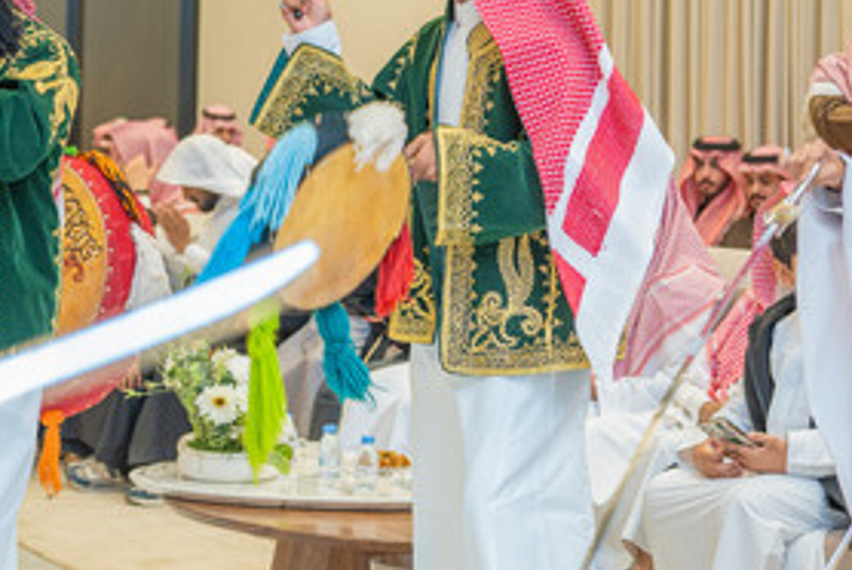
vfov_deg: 12.2
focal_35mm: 112
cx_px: 254
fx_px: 2653
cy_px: 139
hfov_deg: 18.2
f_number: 2.8
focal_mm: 48.7
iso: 800
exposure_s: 1/160
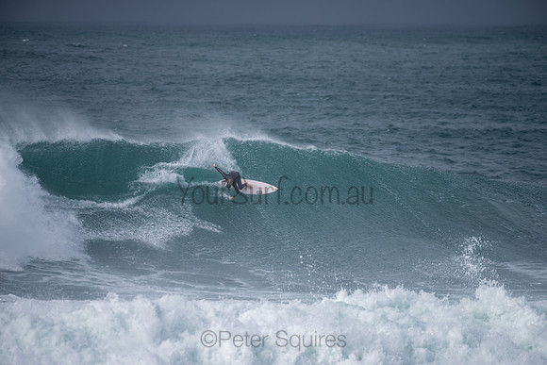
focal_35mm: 539
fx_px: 8185
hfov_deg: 3.8
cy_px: 182
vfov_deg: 2.6
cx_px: 274
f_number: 5.6
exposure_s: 1/1000
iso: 80
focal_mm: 500
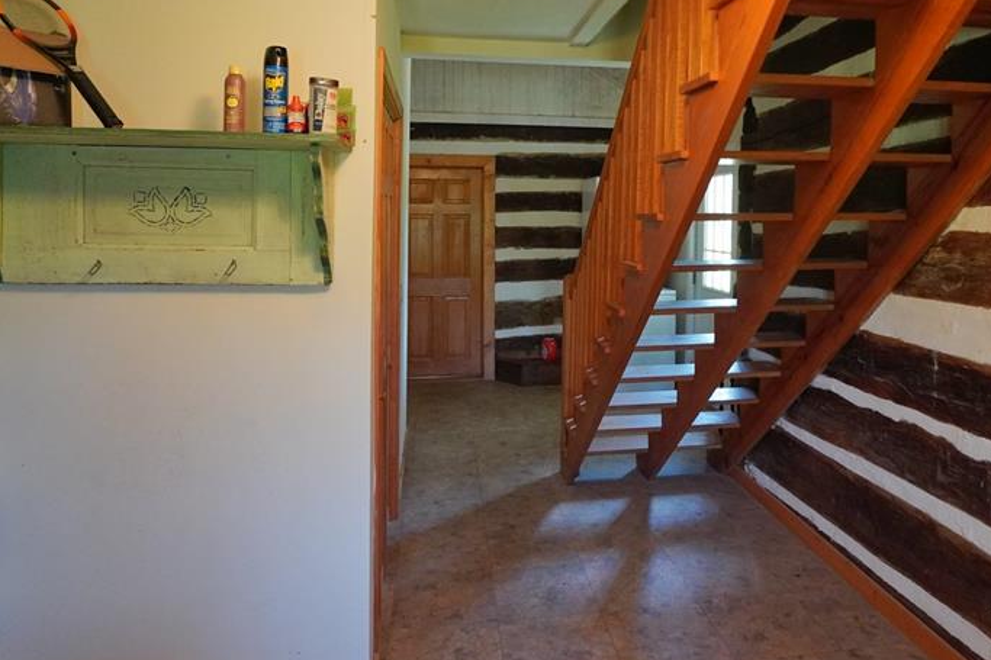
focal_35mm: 25
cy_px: 239
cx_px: 579
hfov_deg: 71.5
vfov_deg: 51.1
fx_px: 681
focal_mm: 11
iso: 2000
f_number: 2.8
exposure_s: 1/160
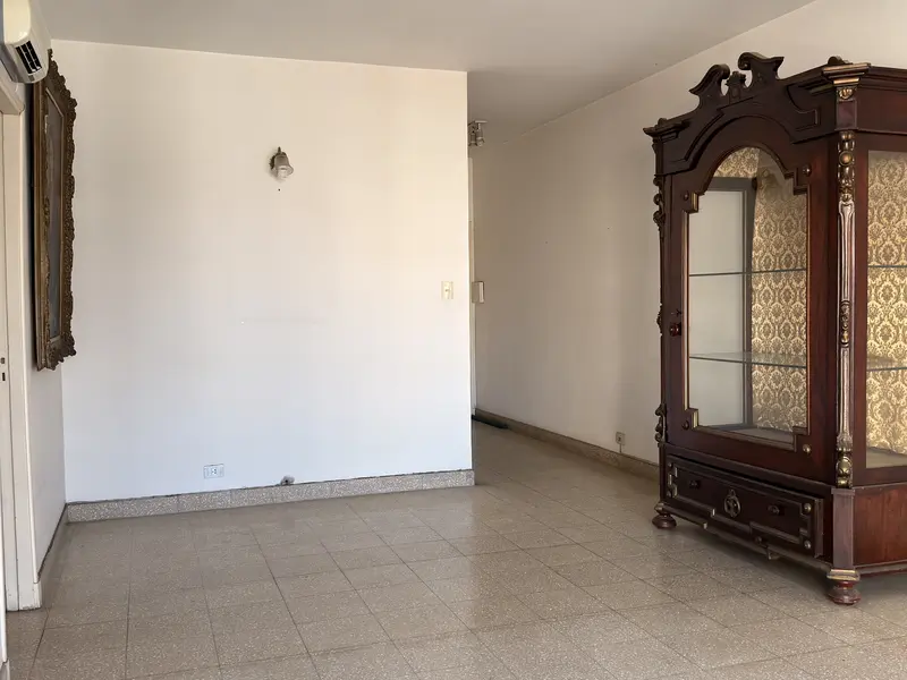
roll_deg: +1.3
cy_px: 340
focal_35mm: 35
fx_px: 917
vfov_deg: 40.7
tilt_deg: -2.1
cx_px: 454
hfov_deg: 52.6
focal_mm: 6.76
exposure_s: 1/243
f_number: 1.78
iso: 160
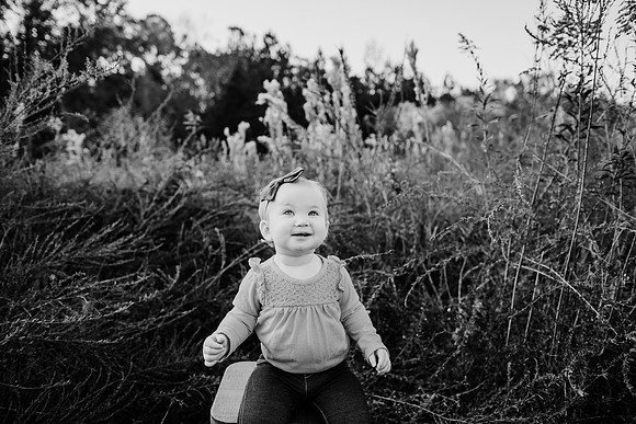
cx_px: 318
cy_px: 212
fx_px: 424
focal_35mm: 24
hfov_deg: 73.7
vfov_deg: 53.2
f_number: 2.8
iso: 100
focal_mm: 24
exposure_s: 1/320
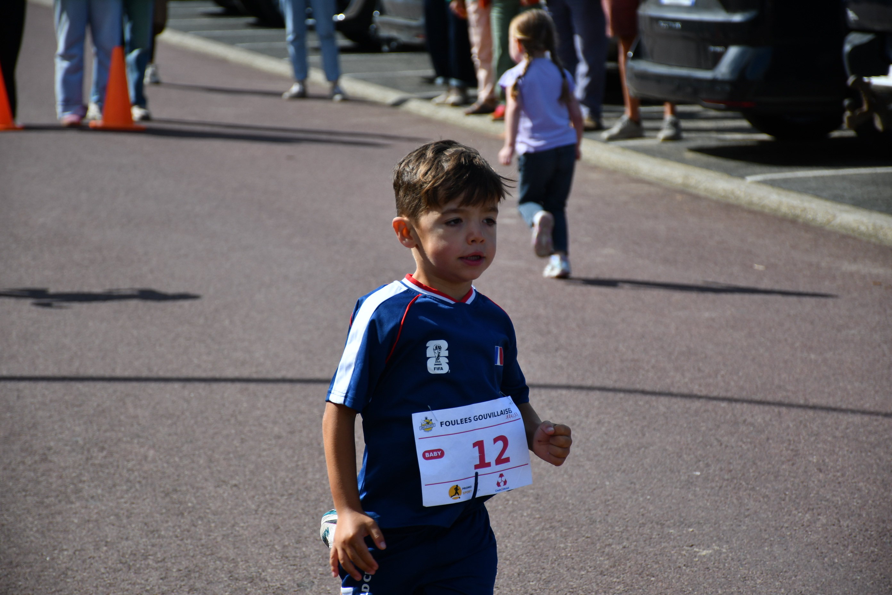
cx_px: 446
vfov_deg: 9.1
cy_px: 298
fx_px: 3716
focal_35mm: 150
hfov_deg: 13.7
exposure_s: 1/1250
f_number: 5.6
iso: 200
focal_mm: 100
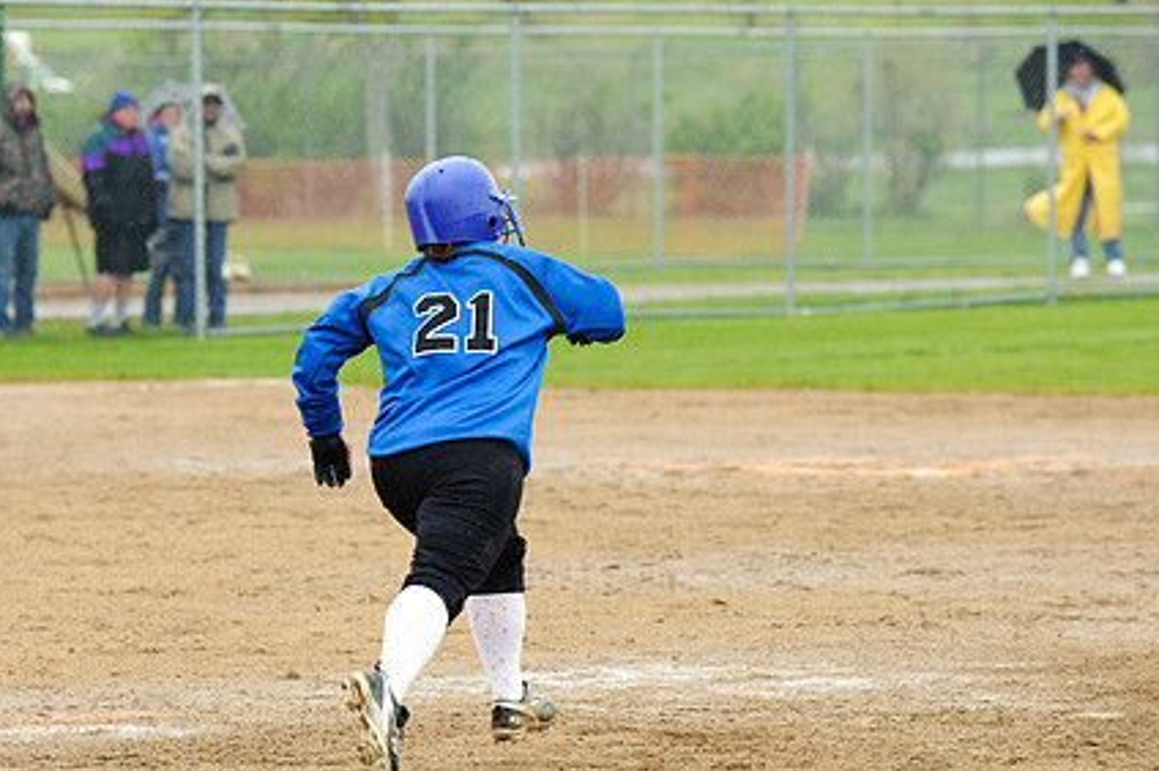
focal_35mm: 253
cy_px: 399
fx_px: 8139
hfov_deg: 8.1
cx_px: 538
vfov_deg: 5.4
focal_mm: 185
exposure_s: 1/750
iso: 400
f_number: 5.6
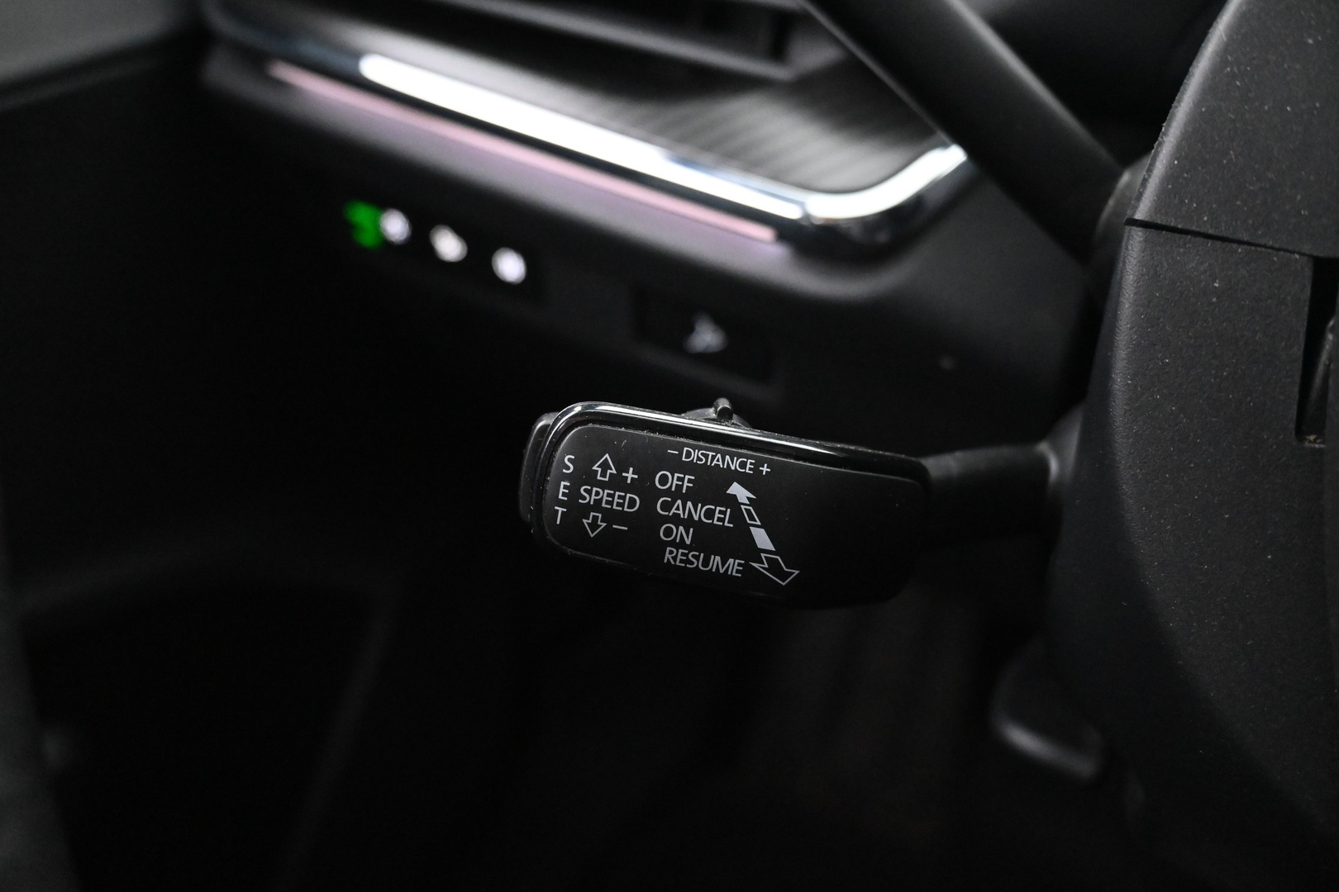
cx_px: 670
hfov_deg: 63.2
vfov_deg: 44.6
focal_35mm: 29
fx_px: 1088
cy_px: 446
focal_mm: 19.5
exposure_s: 1/30
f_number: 3.8
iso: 7200
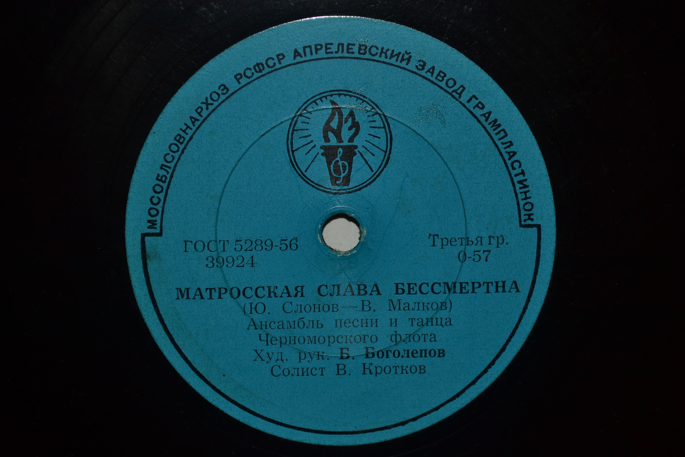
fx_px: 1570
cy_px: 228
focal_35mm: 82
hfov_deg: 24.6
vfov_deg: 16.6
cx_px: 342
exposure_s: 1/60
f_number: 5.6
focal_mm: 55
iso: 100
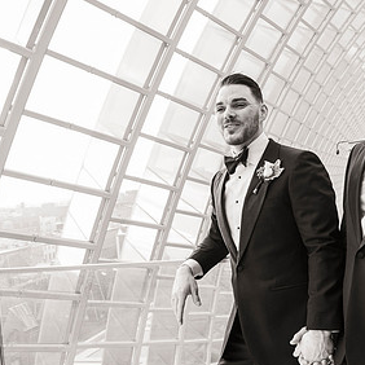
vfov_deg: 40.0
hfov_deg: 38.9
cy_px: 168
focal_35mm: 42
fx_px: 501
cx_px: 278
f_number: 8
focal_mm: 24
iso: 1600
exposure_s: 1/100
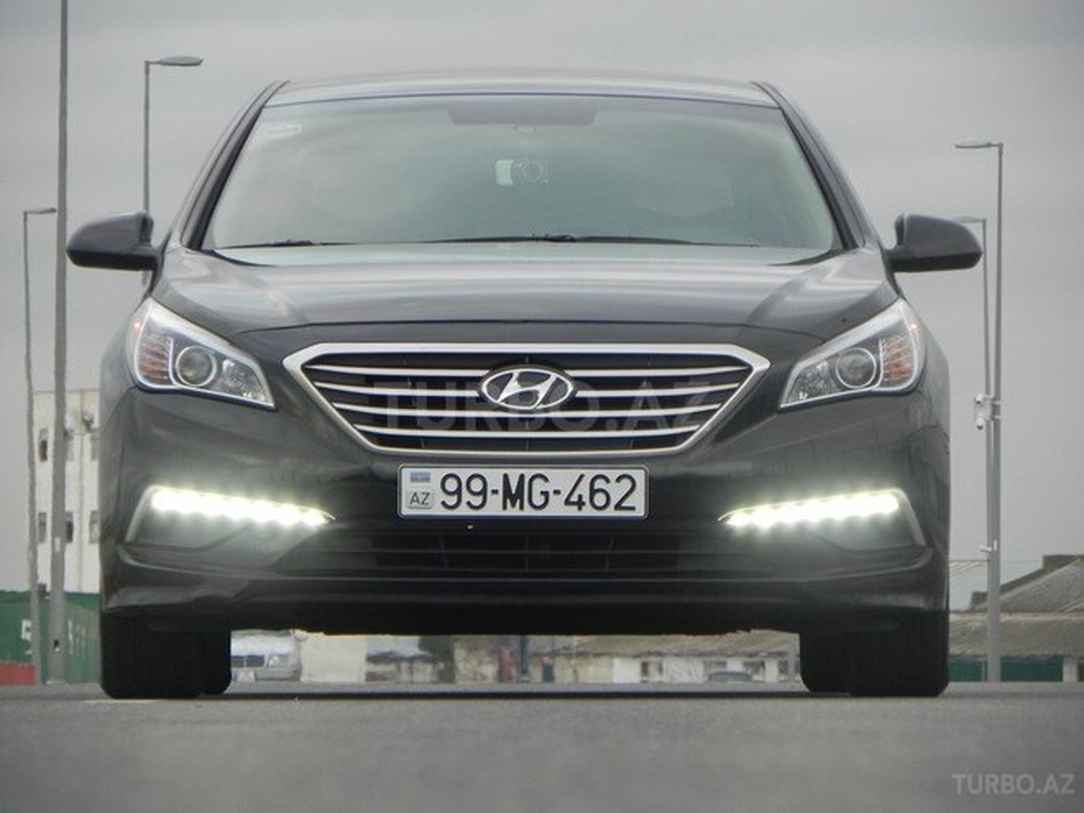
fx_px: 10553
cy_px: 406
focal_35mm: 337
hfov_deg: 5.9
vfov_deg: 4.4
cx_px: 542
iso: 186
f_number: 5
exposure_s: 1/60
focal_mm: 59.9
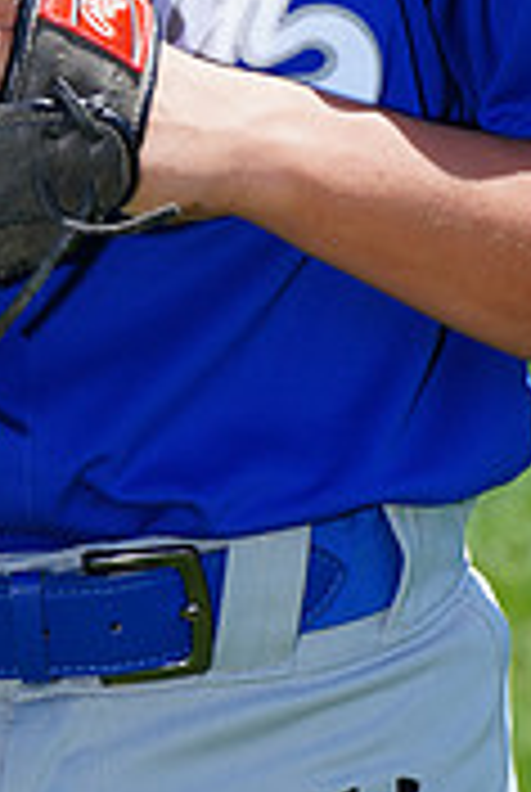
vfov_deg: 3.6
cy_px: -405
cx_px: 56
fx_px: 12539
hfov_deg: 2.4
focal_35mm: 569
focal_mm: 173
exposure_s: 1/200
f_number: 9
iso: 160
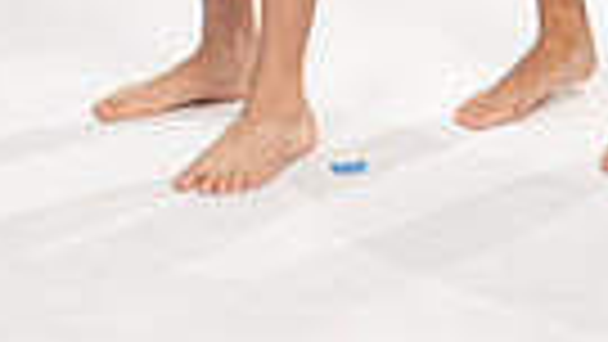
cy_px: -616
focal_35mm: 181
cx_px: 432
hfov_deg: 11.9
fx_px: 2919
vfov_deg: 6.3
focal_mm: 52
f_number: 5.6
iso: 200
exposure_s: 1/250
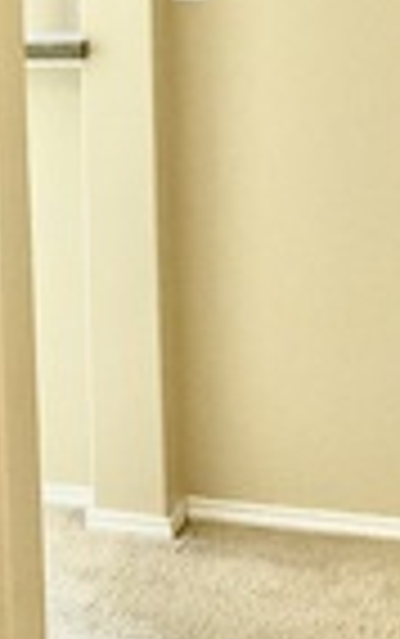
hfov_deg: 12.1
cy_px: 40
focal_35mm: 104
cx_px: -171
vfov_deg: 19.6
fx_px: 1810
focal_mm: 3
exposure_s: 1/60
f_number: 1.8
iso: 160
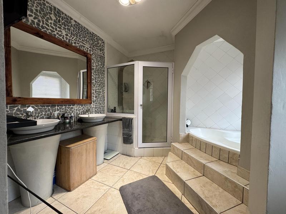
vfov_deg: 85.7
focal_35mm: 14
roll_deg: -1.0
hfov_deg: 102.1
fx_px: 116
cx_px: 143
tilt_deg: -2.1
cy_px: 107
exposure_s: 1/100
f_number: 2.2
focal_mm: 2.22
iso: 200
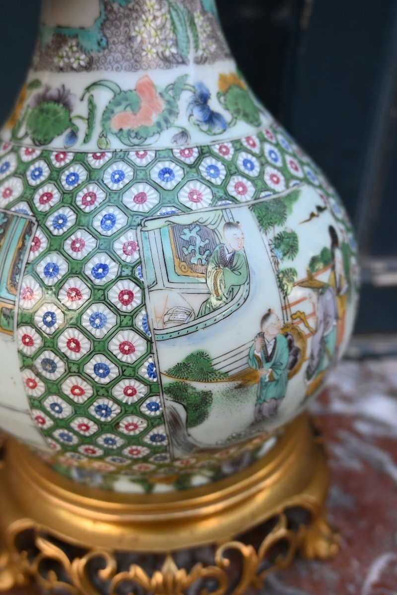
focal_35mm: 37
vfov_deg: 52.2
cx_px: 198
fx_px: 608
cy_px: 298
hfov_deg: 36.2
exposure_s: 1/250
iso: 320
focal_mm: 24.5
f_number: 4
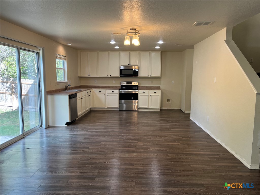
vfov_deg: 53.1
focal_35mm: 26
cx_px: 130
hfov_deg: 67.3
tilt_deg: -6.7
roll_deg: -0.3
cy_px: 98
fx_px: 195
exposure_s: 1/120
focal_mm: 5.1
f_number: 1.6
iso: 64
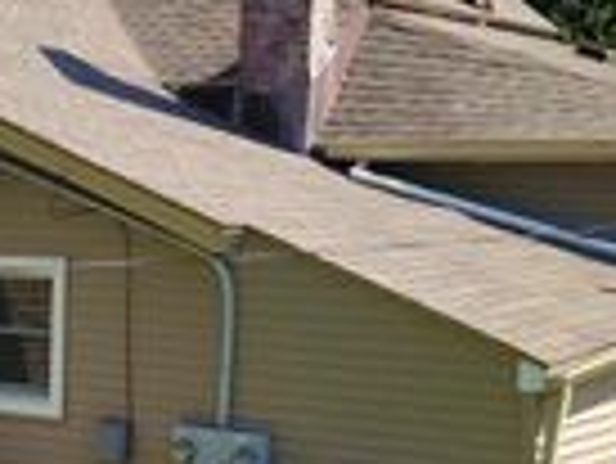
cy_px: 453
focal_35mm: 95
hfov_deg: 20.1
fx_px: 1692
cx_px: 27
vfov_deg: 15.3
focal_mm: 4.7
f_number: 2.2
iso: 100
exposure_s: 1/885
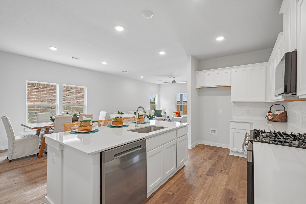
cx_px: 153
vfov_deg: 73.7
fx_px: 136
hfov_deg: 96.7
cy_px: 102
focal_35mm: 16
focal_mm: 16
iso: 400
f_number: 8
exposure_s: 1/20
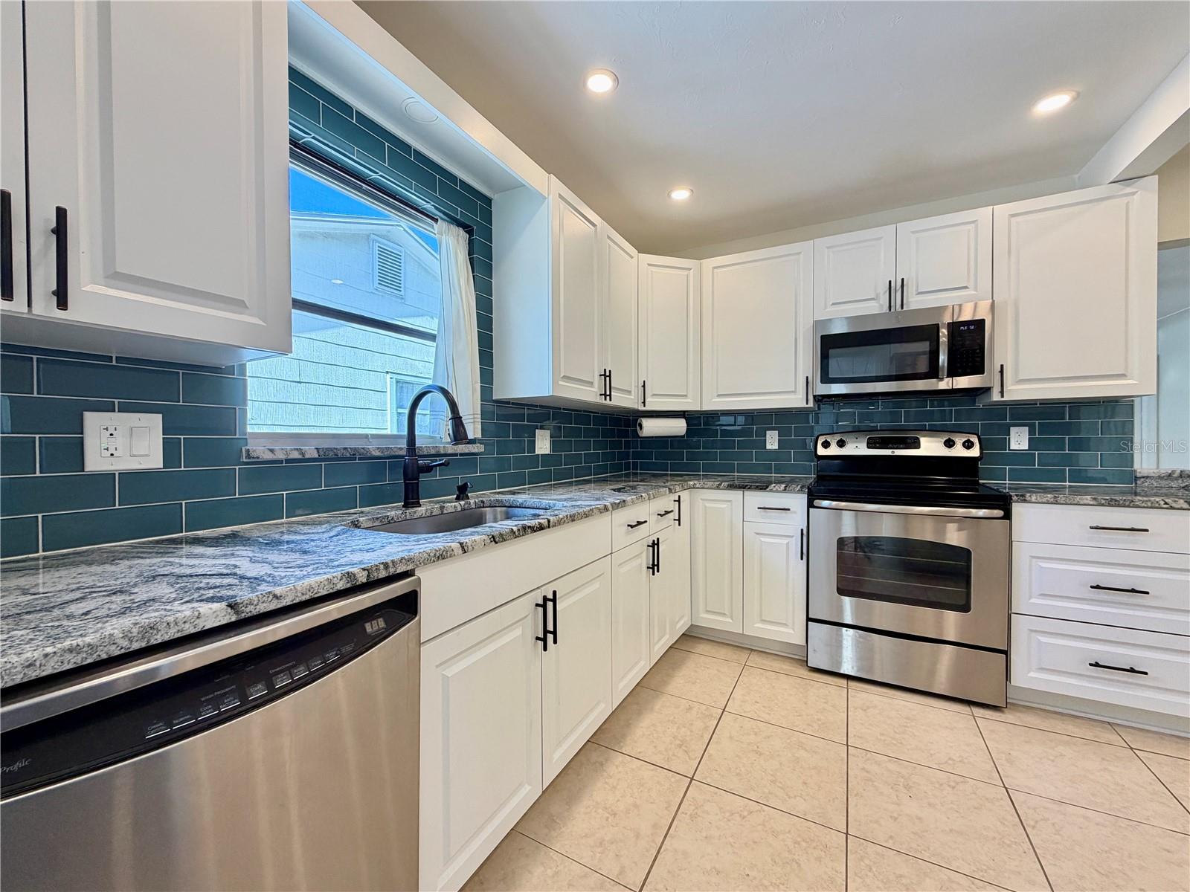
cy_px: 446
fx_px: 481
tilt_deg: -0.9
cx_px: 595
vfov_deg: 85.7
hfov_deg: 102.1
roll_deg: +0.7
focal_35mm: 14
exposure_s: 1/120
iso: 160
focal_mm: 2.22
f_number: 2.2
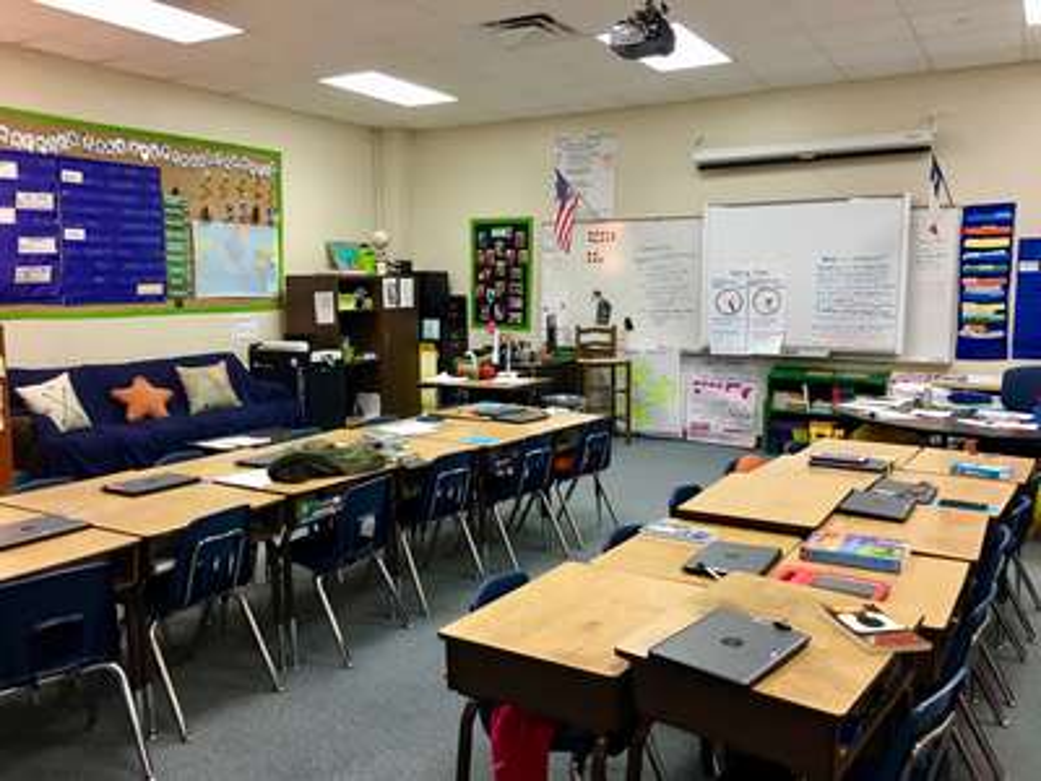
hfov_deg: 61.7
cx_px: 520
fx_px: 872
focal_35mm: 29
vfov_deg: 48.2
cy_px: 390
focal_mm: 4.15
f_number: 2.2
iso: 64
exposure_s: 1/15
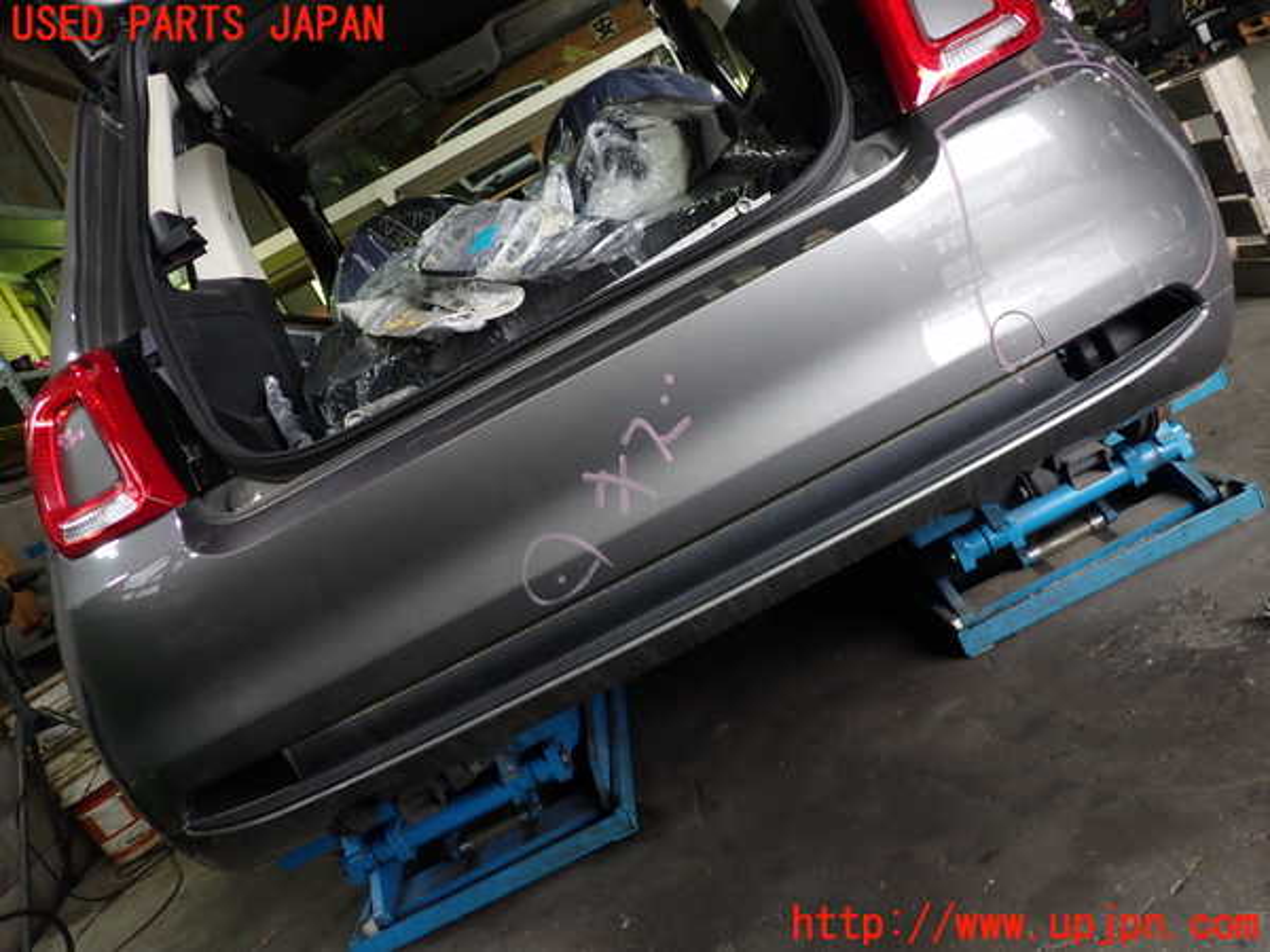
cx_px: 635
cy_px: 476
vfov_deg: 46.8
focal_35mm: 30
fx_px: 1101
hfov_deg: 60.0
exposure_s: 1/60
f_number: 2.3
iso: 160
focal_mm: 5.4
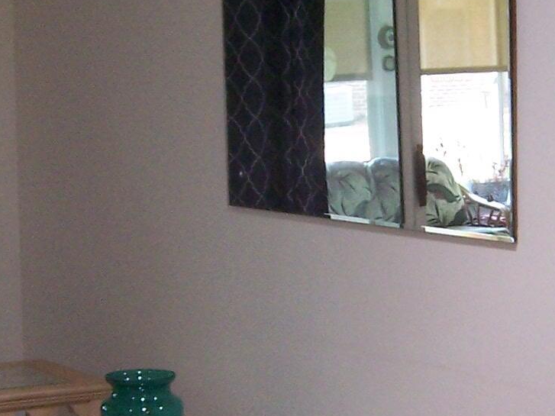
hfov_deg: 16.8
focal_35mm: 117
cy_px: 241
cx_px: 284
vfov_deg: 12.7
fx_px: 1876
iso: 140
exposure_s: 1/15
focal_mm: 5.5
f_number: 3.4
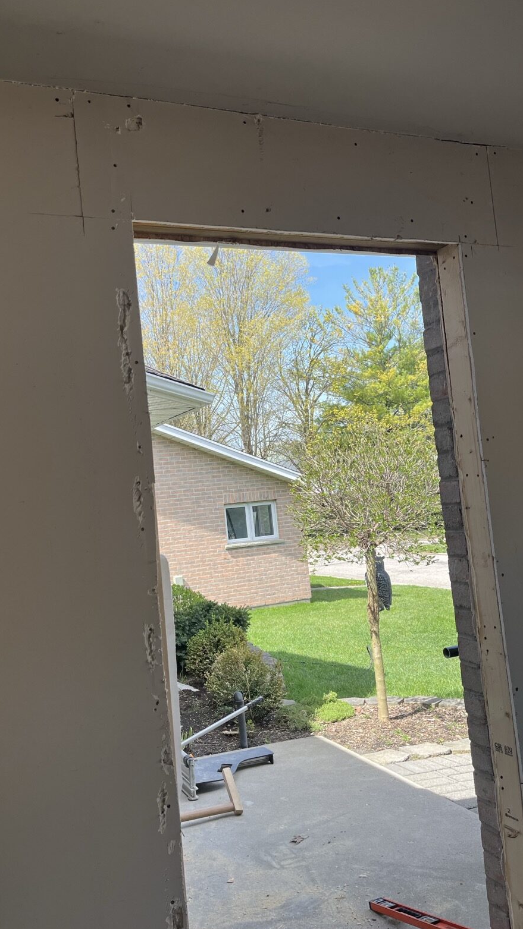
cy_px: 462
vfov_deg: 66.1
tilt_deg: +3.8
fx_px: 715
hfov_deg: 40.0
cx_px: 213
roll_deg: +5.1
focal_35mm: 29
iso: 50
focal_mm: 5.1
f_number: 1.6
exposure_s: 1/951
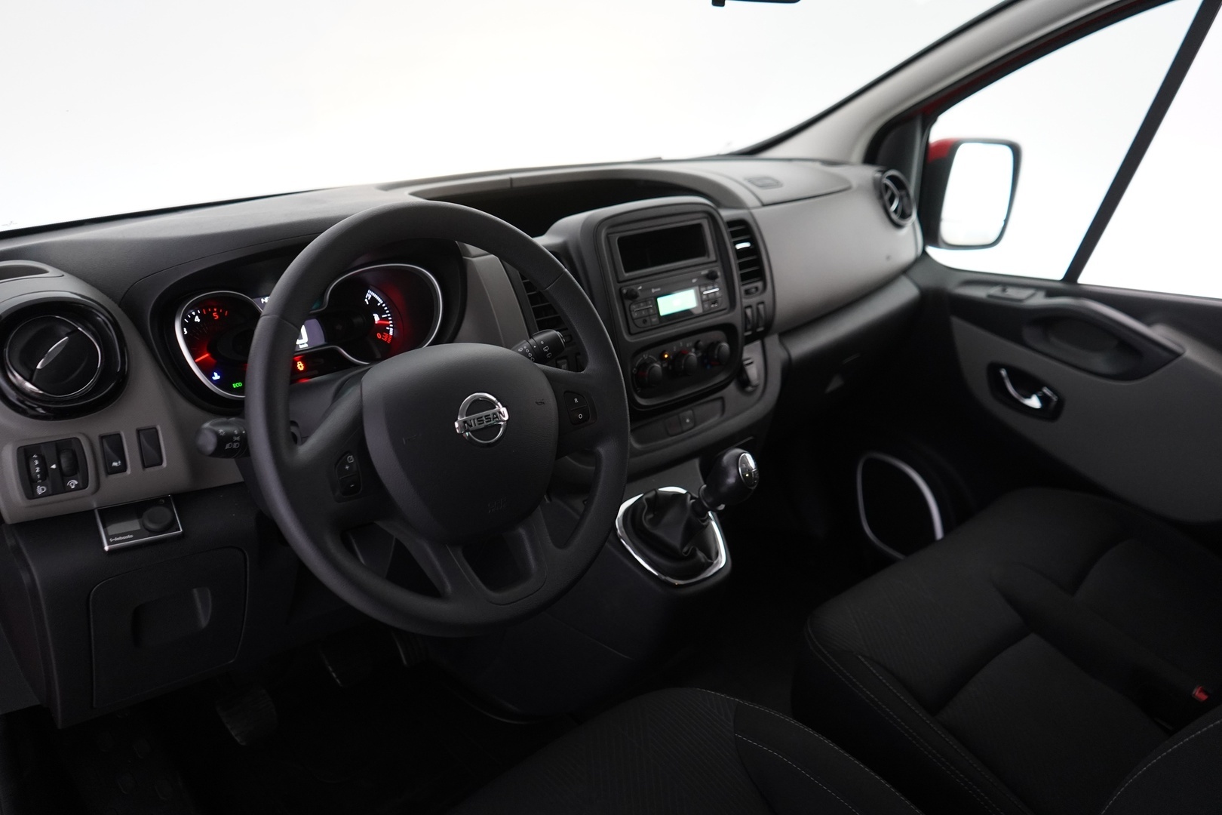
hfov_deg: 65.5
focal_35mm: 28
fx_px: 950
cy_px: 408
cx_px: 611
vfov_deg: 46.4
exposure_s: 1/40
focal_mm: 28
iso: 3200
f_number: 3.5
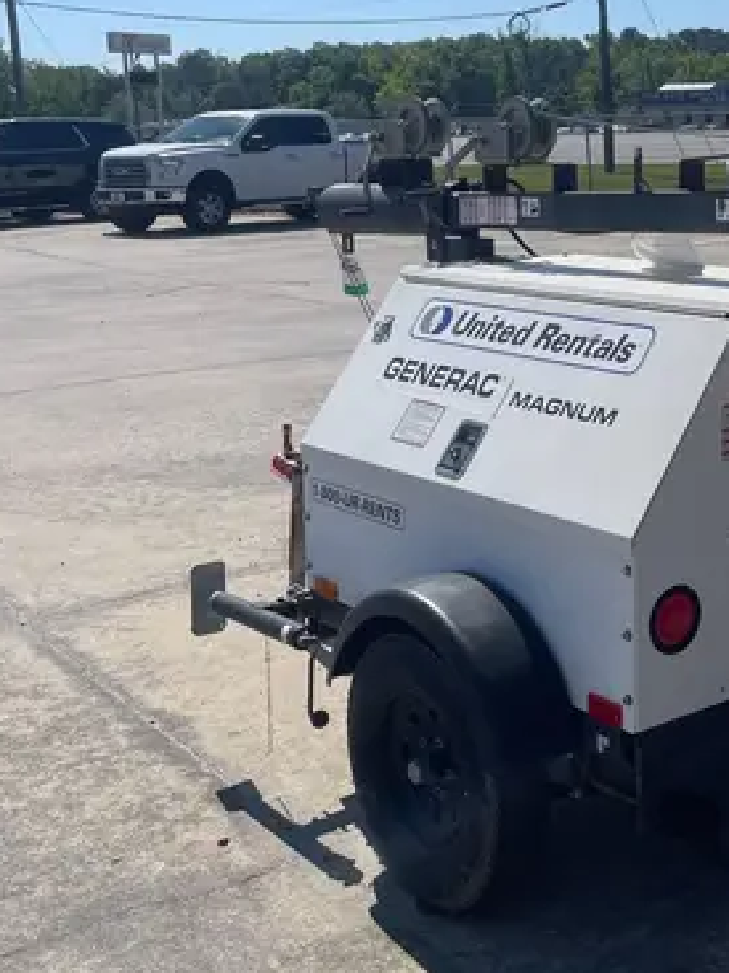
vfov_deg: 36.3
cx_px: 724
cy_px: 298
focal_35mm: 52
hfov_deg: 26.6
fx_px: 1461
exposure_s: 1/6135
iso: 32
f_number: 1.6
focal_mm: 4.2
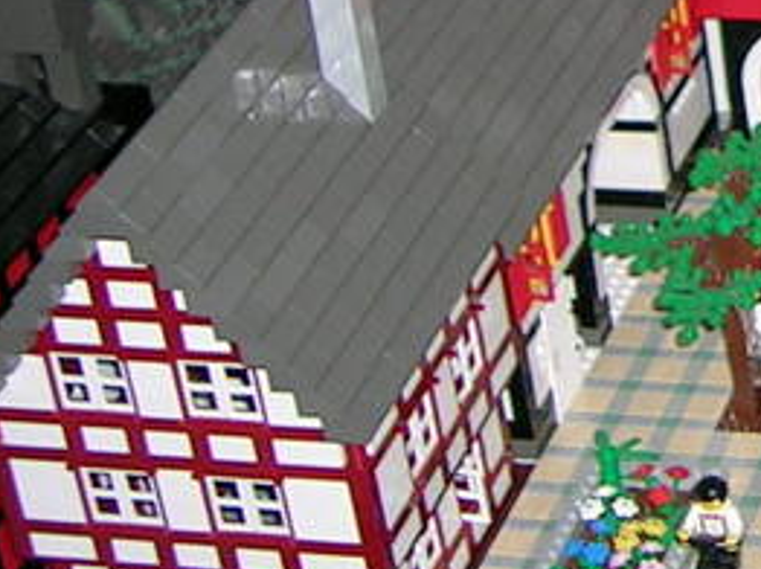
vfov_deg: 10.7
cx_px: 1432
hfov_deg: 12.9
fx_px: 3009
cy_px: -61
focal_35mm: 137
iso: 50
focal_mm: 5.4
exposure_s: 1/60.1
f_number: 2.8
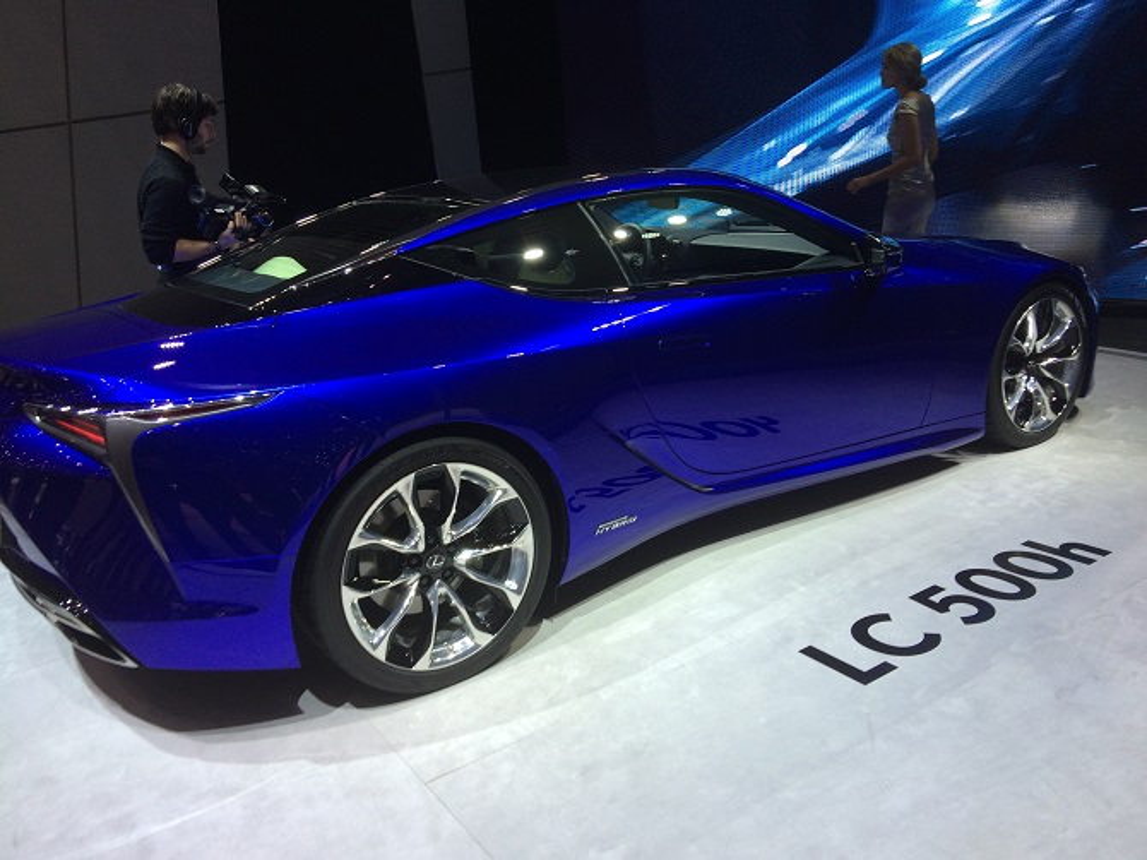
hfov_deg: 61.7
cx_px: 574
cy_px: 430
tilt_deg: -14.3
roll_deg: +6.3
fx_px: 961
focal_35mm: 29
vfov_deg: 48.2
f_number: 2.2
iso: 40
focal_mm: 4.15
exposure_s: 1/100
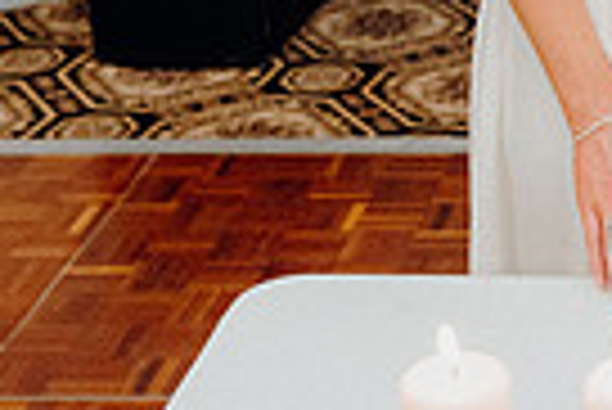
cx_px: 936
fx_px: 2178
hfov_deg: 14.8
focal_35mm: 128
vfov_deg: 10.5
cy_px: -106
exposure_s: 1/160
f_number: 3.5
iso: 3200
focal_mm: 30
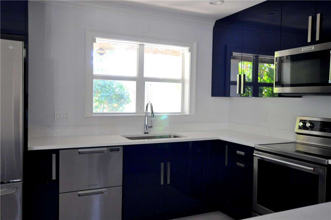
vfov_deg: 43.5
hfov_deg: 62.0
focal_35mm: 30
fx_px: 275
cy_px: 110
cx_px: 166
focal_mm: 20
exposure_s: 1/30
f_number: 3.5
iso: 1400
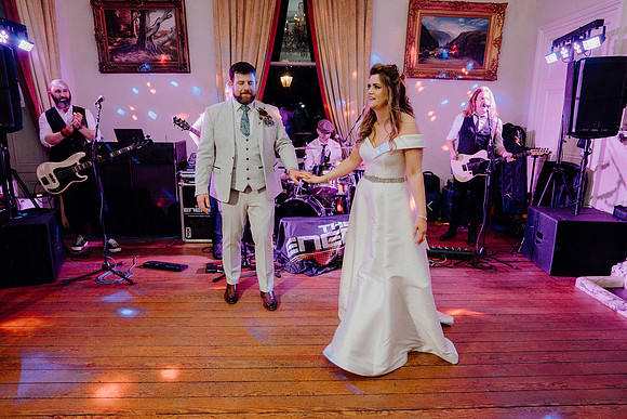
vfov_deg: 53.2
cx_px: 314
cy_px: 210
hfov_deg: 73.7
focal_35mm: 24
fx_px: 418
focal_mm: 24
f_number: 3.5
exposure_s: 1/160
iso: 2500
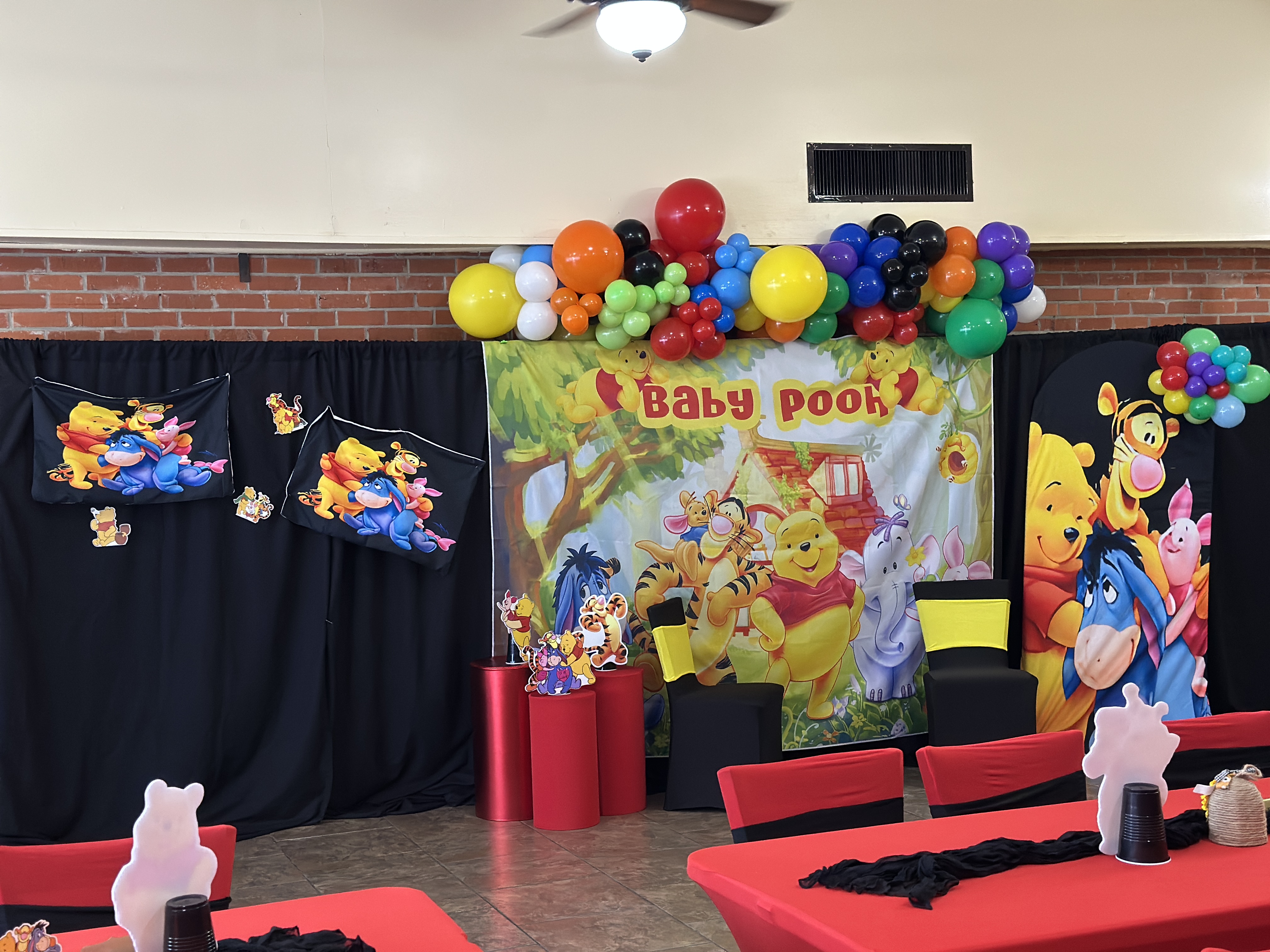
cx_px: 635
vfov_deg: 30.3
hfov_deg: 39.7
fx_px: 1761
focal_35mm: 48
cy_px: 476
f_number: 1.78
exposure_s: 1/60
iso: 320
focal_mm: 6.86
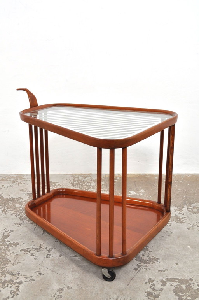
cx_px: 100
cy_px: 150
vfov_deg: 45.0
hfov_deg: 30.8
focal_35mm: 44
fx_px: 362
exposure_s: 1/125
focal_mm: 29
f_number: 8
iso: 400
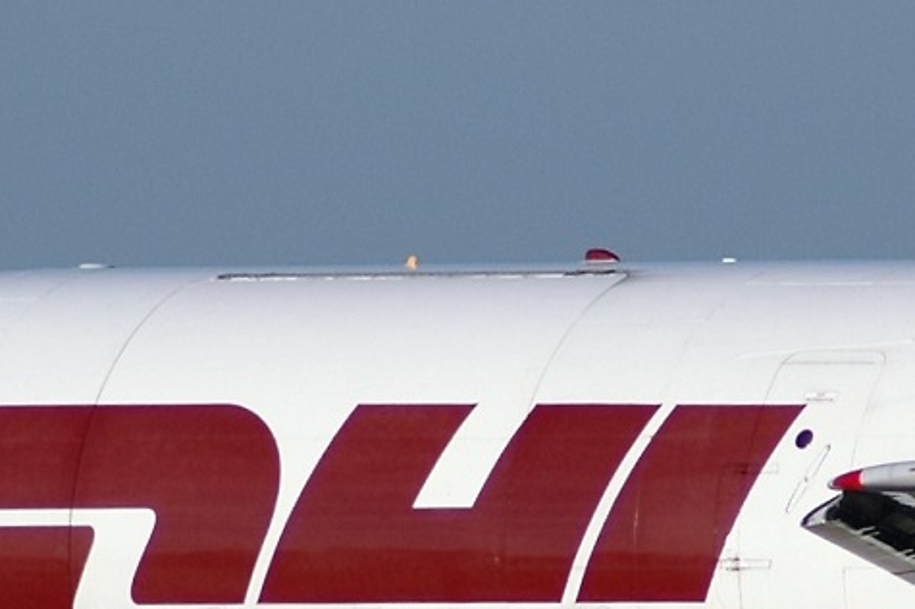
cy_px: 683
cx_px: 360
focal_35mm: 1136
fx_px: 28852
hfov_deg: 1.8
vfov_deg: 1.2
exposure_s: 1/1600
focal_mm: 300
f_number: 6
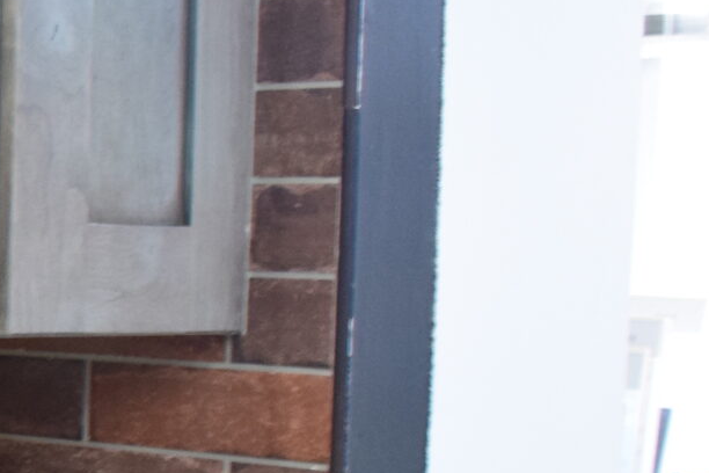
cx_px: -741
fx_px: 2225
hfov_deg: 14.7
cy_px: 428
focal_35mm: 113
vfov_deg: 12.0
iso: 1100
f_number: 6.3
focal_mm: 18
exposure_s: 1/15
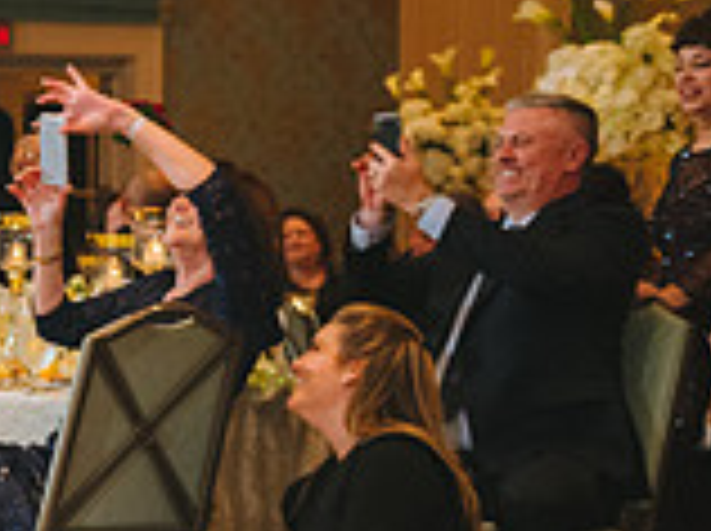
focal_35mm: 113
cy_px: 385
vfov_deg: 13.0
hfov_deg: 15.2
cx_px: -558
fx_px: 2317
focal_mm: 32
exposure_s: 1/160
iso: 1250
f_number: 3.5
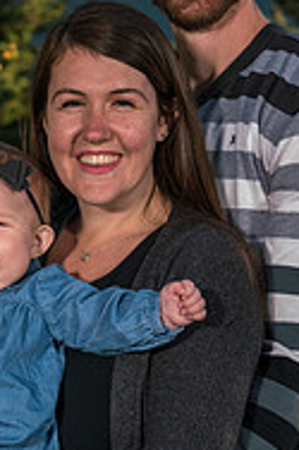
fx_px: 1647
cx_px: 77
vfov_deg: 15.5
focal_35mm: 132
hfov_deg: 10.4
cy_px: 220
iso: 100
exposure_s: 1/320
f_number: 5
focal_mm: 55
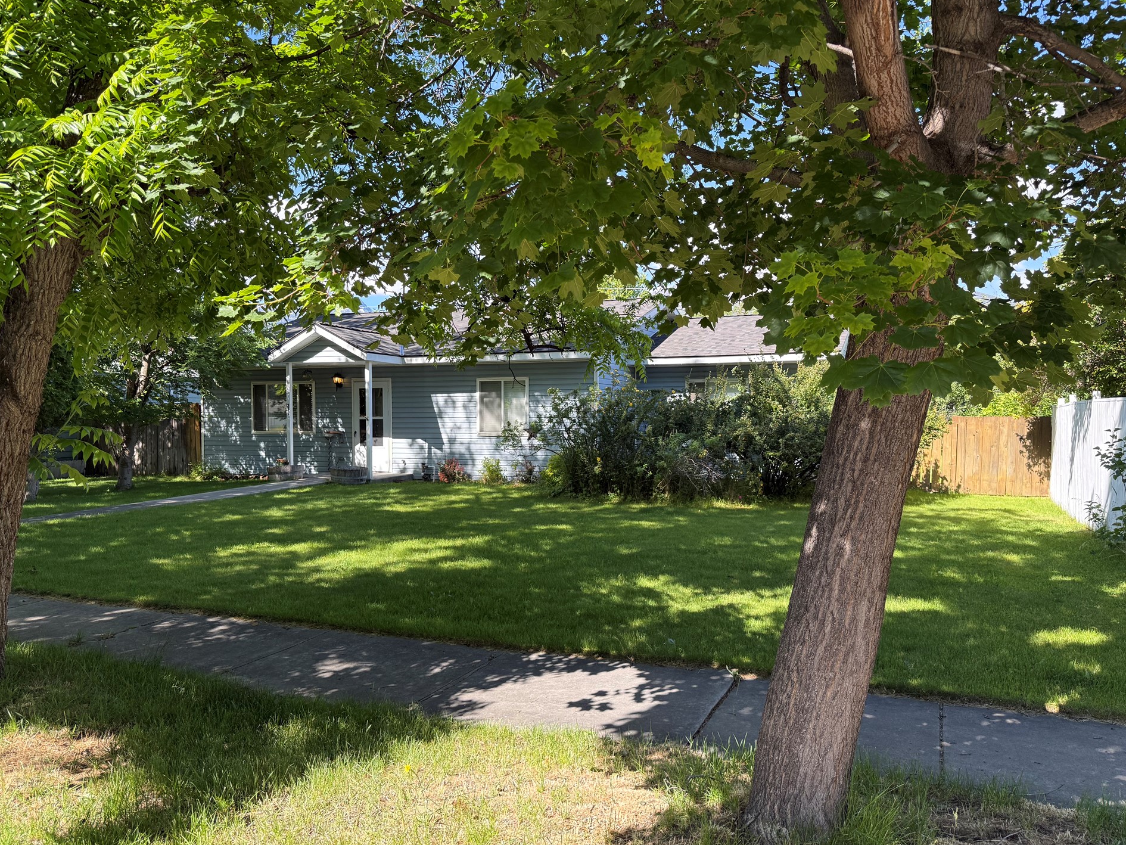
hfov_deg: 67.3
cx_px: 577
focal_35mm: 26
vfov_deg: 53.1
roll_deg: +0.1
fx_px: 846
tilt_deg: -1.0
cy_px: 436
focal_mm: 6.76
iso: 100
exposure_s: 1/909
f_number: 1.78
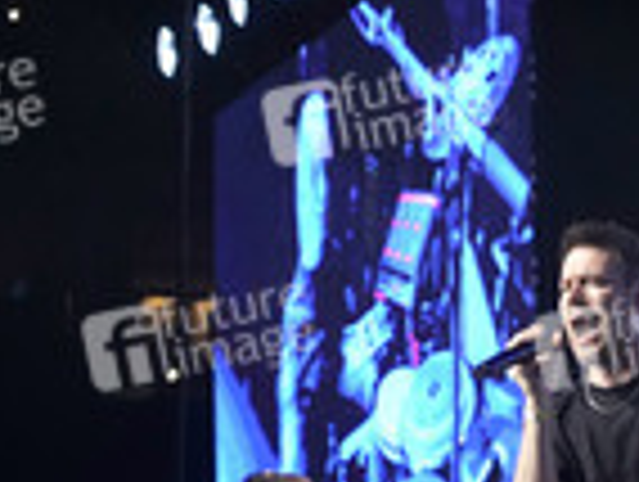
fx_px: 3772
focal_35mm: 204
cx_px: 709
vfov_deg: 7.3
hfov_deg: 9.6
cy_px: 450
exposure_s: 1/250
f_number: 4.5
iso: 2000
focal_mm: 67
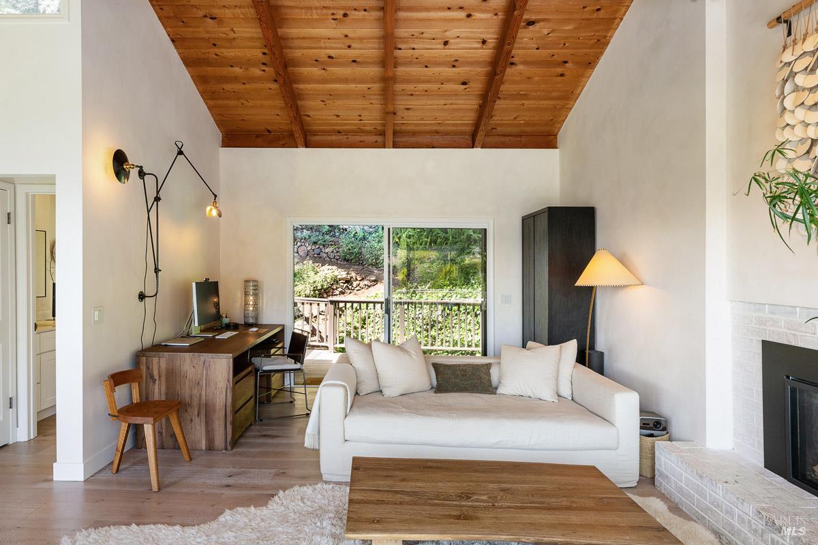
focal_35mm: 21
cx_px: 409
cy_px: 272
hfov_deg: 81.2
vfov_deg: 59.5
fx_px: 477
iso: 400
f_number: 9
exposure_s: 1/30
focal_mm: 21
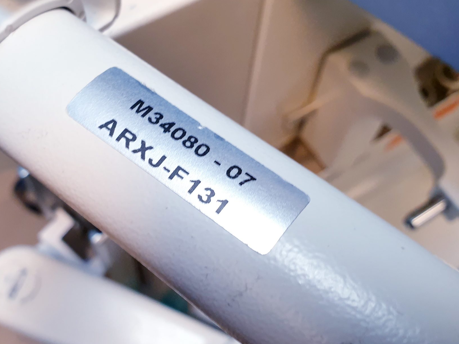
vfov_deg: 35.1
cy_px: 180
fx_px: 544
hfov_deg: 45.5
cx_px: 184
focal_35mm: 41
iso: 125
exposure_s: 1/50
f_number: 2.4
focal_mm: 4.3
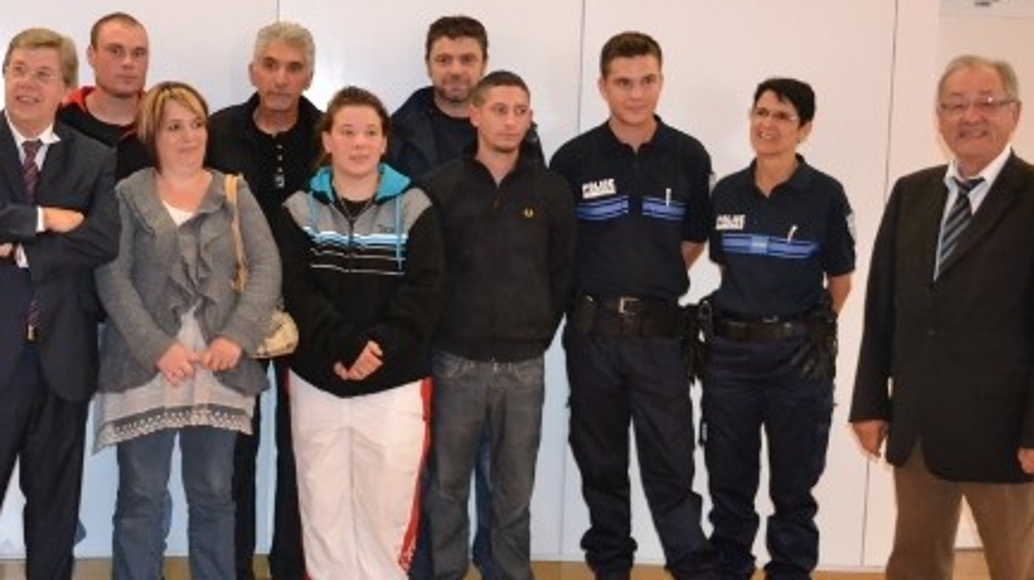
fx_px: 1672
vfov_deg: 19.7
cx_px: 332
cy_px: 316
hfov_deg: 34.0
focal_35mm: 61
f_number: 4
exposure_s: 1/125
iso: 3200
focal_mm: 24
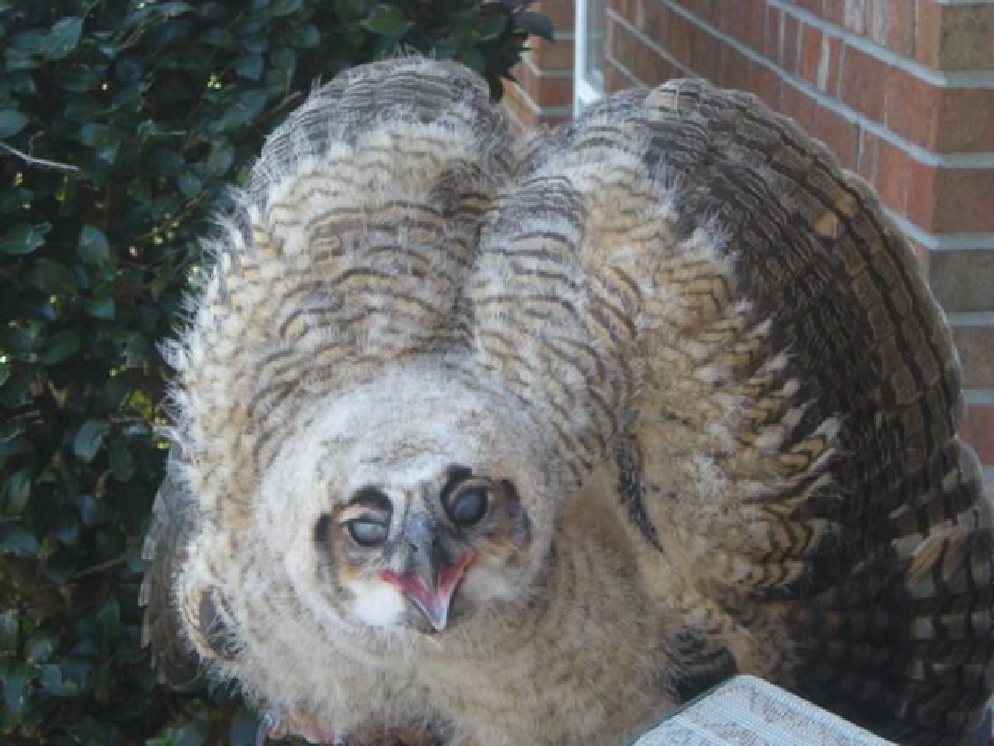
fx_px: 3015
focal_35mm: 105
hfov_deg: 18.7
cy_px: 373
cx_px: 497
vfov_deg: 14.1
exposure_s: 1/90.7
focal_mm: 17.3
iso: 200
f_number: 5.7
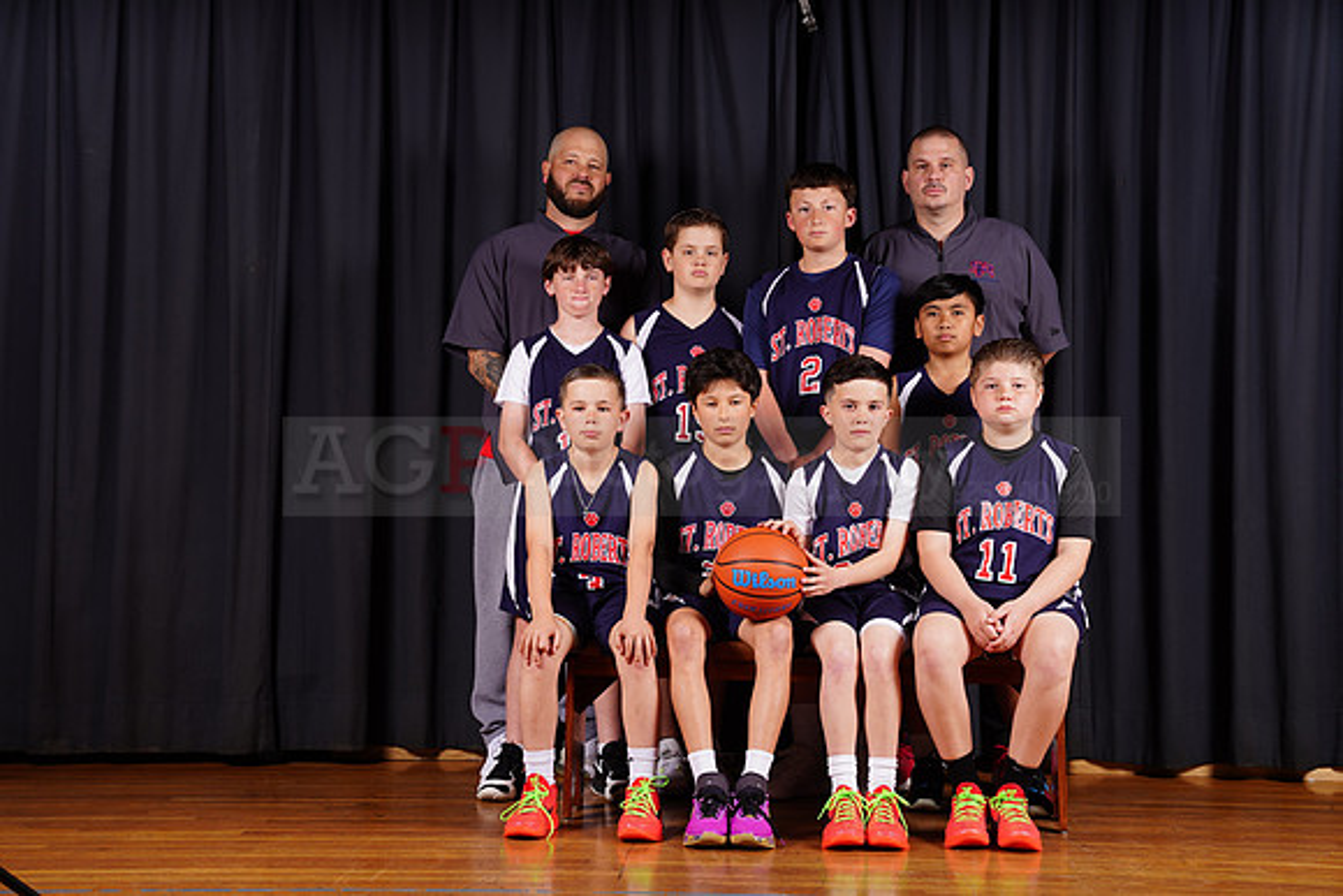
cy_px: 448
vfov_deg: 19.5
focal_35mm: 70
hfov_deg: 28.8
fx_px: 2612
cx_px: 672
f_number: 6.3
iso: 100
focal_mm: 70
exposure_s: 1/250
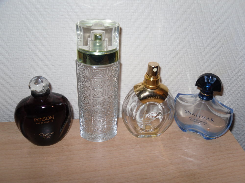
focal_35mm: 35
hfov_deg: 52.6
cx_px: 122
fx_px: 248
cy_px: 92
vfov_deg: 40.7
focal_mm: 6.3
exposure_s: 1/45
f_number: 3.5
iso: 80
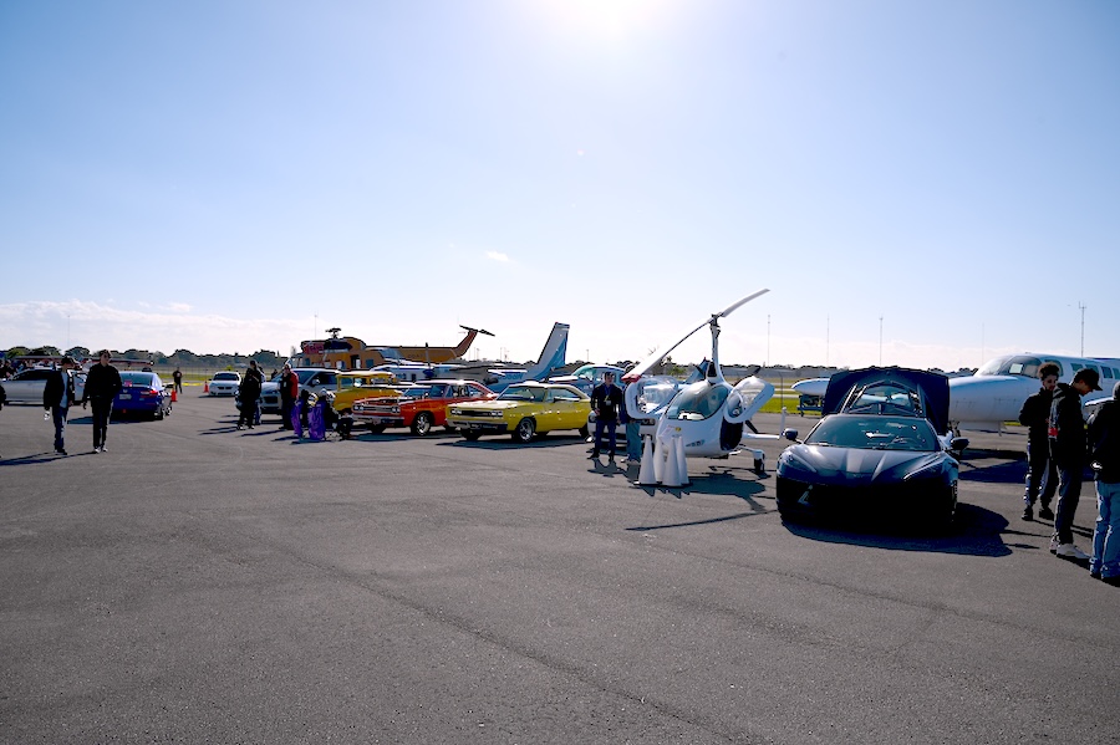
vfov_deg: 43.6
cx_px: 560
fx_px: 933
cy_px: 372
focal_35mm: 30
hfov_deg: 62.0
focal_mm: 30
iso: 100
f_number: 9
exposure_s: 1/640
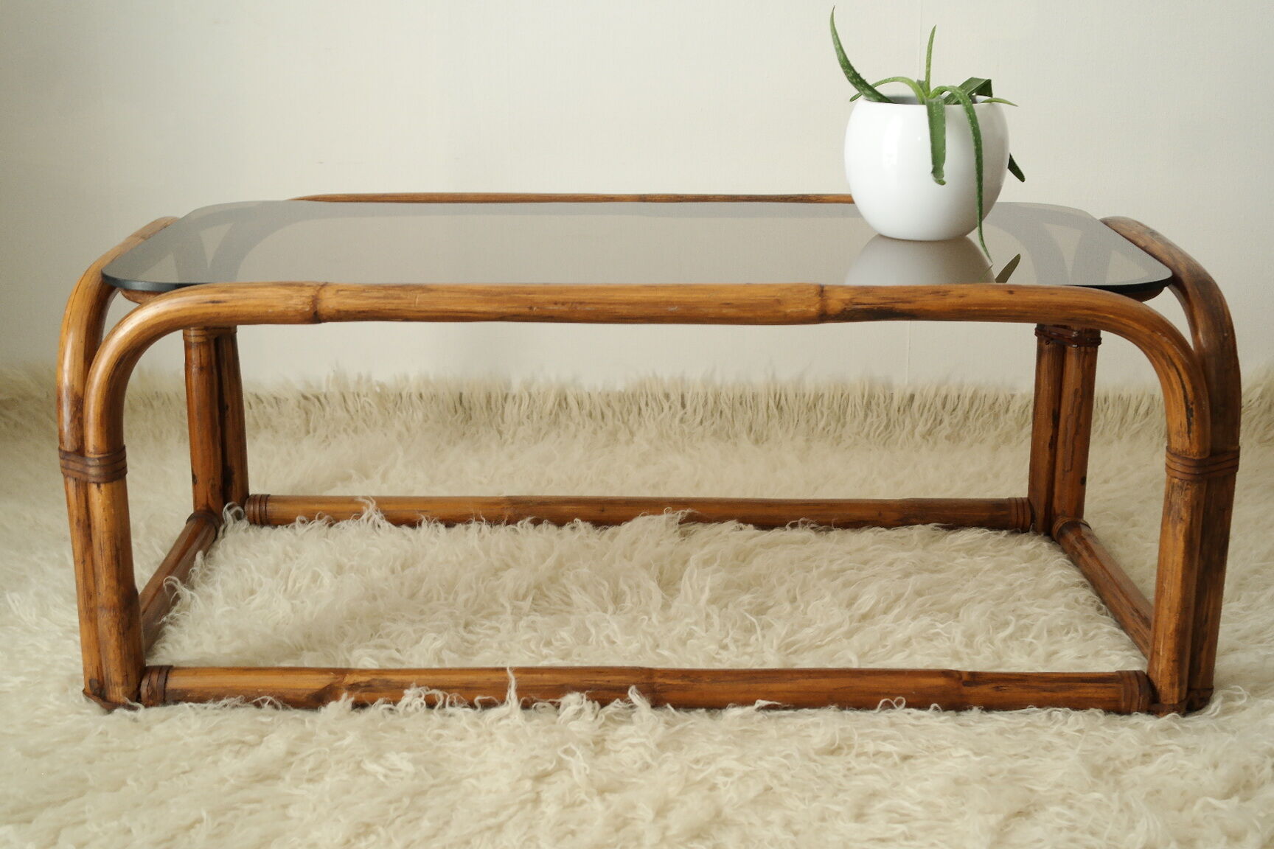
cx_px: 637
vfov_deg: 25.5
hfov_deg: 37.5
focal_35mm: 53
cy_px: 424
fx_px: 1875
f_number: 5.6
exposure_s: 1/25
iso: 800
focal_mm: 35
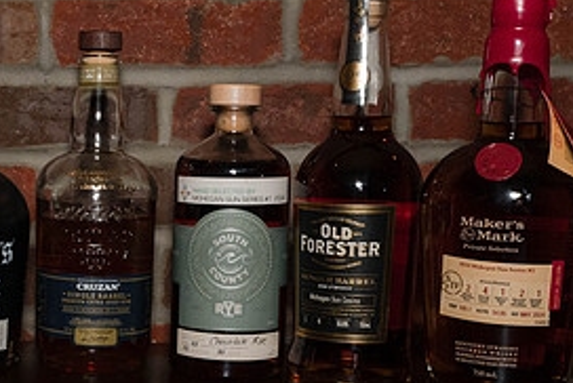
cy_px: 270
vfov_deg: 16.1
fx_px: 1354
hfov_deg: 23.0
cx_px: 18
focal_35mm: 85
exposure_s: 1/60
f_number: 14
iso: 4000
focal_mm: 33.5
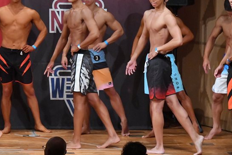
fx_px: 2190
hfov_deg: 6.1
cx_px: 124
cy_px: 67
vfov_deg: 4.0
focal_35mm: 340
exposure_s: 1/400
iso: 10000
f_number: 5.6
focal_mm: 160
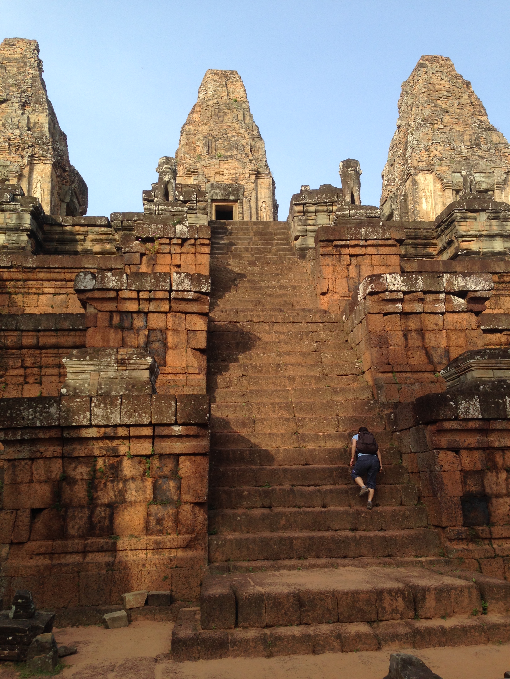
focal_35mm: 33
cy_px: 340
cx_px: 255
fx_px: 648
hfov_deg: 42.9
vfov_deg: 55.4
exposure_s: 1/653
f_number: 2.4
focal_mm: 4.12
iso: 50
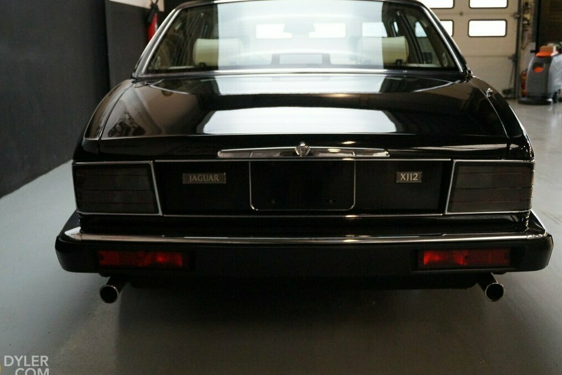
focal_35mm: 39
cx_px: 292
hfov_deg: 49.6
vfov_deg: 34.2
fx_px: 609
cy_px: 168
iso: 2500
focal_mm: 22
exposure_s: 1/160
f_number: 4
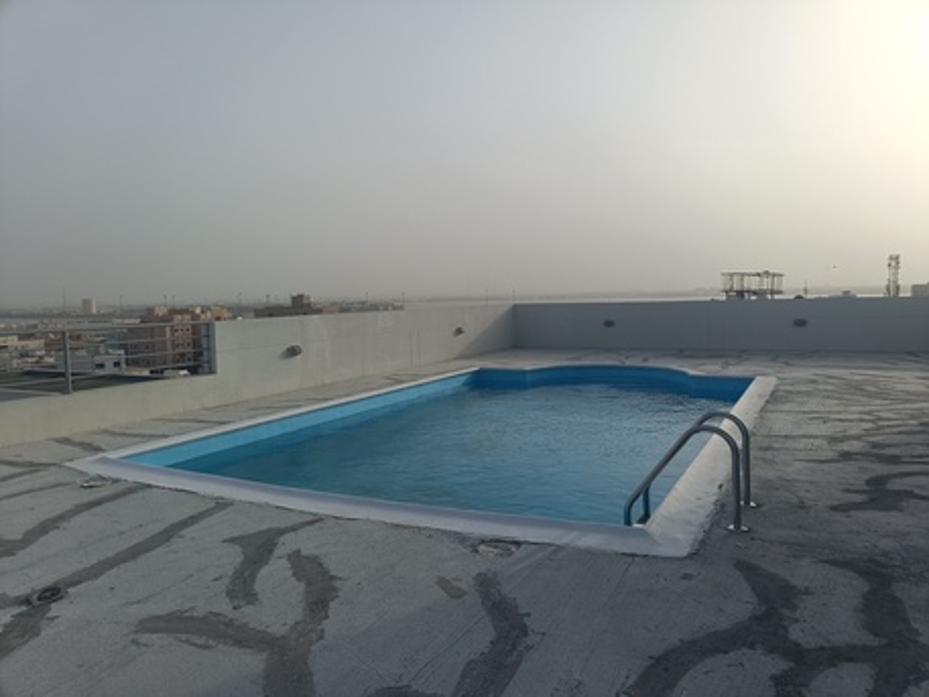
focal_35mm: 25
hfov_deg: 69.4
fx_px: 671
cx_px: 464
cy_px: 348
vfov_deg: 54.9
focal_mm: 4.7
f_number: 1.7
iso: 105
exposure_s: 1/1117
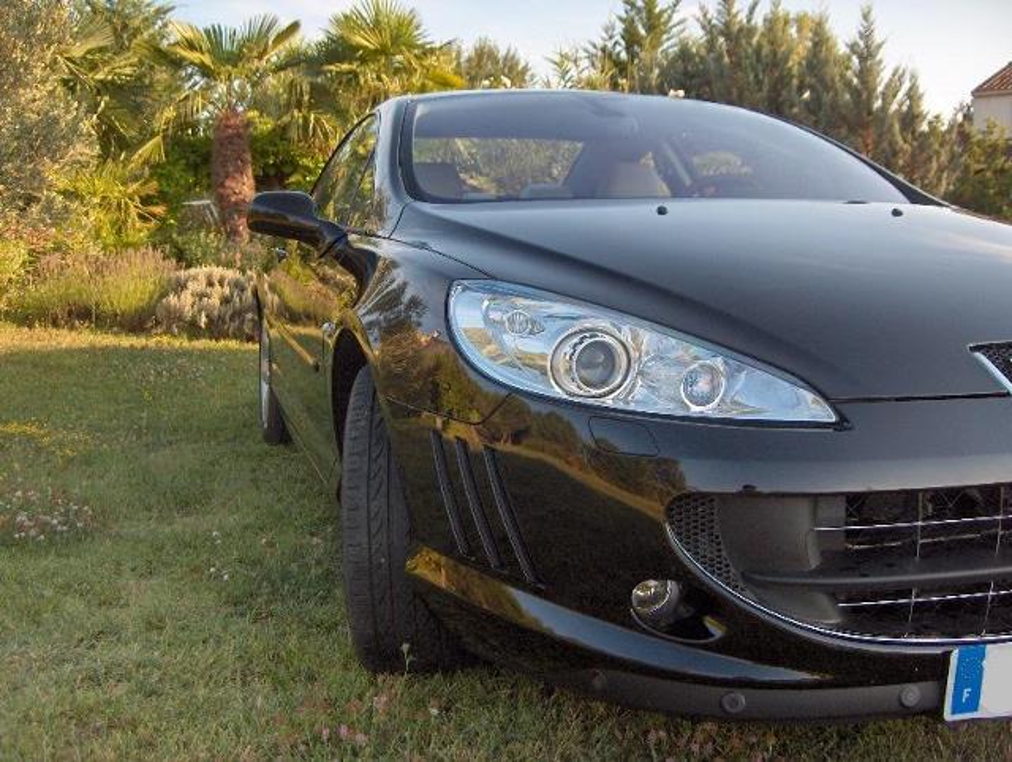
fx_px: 1142
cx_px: 506
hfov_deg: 47.8
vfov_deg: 36.9
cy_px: 381
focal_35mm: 39
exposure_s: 1/413
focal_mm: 8
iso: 100
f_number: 2.8
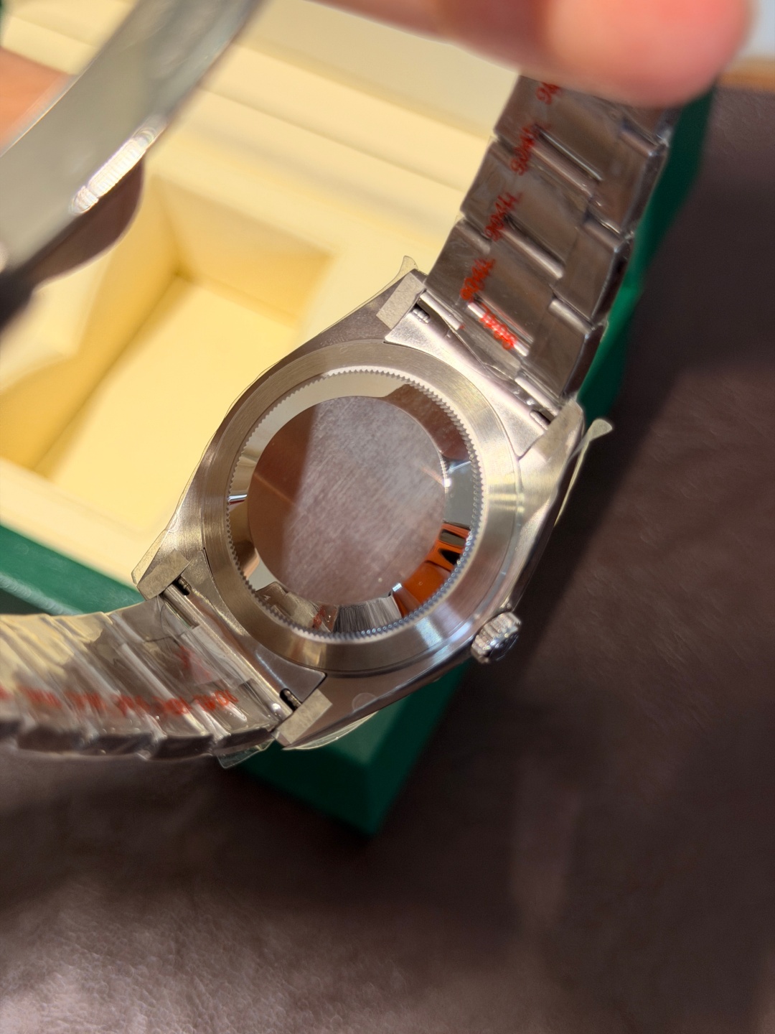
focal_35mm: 48
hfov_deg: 30.3
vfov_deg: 39.7
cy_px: 517
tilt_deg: -61.1
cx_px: 388
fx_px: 1433
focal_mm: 6.76
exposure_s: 1/100
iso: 100
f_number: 1.78
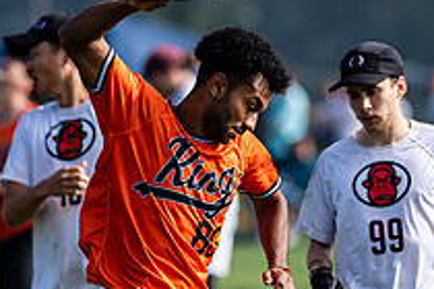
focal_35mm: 636
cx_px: 130
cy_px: 307
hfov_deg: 3.2
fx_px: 7667
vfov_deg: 2.2
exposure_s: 1/1250
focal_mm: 230
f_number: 3.2
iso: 100
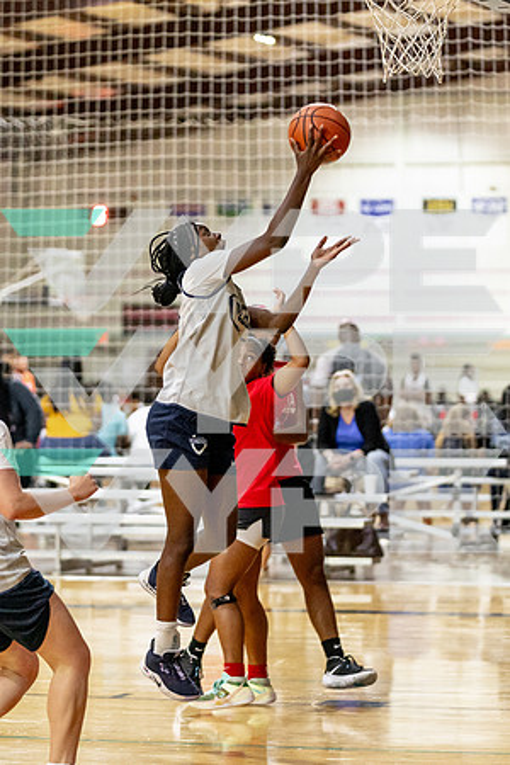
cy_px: 382
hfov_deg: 8.4
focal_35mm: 164
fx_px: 3474
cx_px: 200
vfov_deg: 12.6
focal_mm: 109
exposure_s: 1/800
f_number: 2.8
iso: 2500
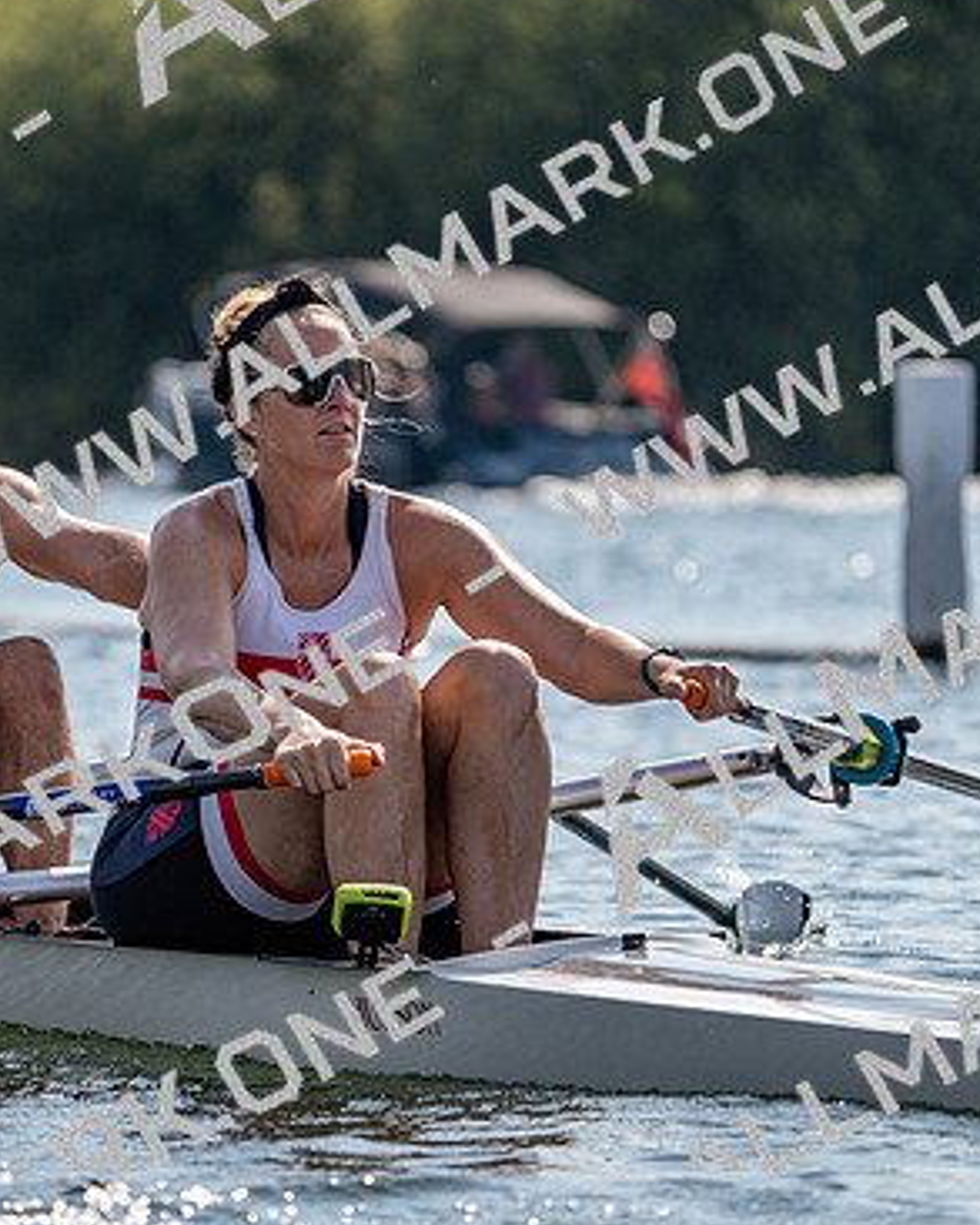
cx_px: 314
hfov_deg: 3.7
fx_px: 15185
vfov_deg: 4.6
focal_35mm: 419
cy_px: 597
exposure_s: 1/1600
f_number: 5.6
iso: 200
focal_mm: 282
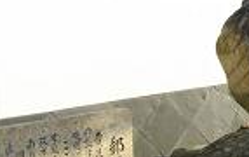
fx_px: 979
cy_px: 77
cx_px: 332
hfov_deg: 13.9
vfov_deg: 9.2
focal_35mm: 144
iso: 100
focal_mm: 8.8
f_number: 3.6
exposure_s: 1/500
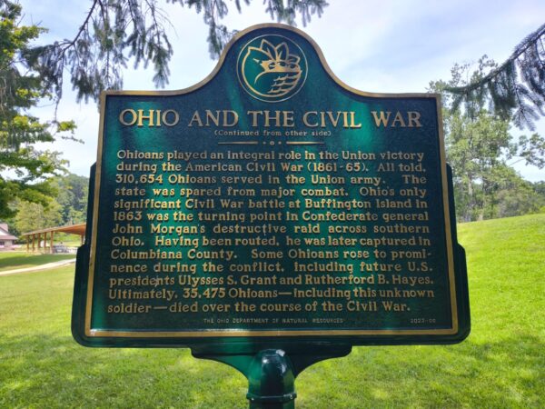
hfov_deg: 73.9
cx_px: 272
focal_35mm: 23
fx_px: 362
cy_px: 204
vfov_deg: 58.9
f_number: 1.8
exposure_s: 1/649
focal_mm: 5.56
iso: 100
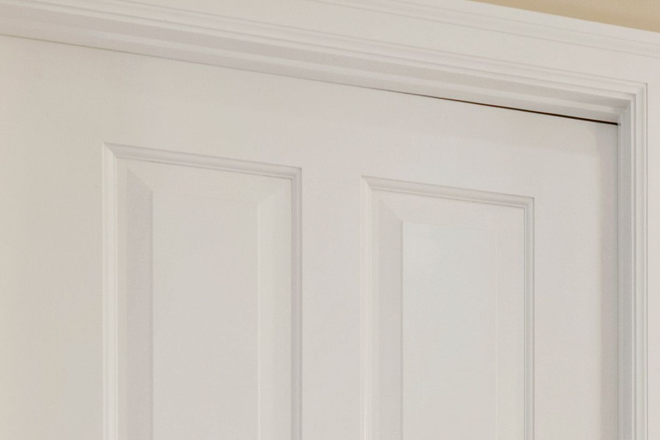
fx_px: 1247
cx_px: 928
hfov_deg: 24.5
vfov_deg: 17.9
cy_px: 662
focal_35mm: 68
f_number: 8
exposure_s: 1/1.67
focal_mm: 10
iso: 100
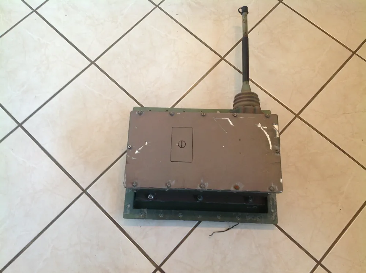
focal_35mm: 35
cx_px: 183
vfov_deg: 40.6
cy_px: 136
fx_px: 369
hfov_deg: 52.7
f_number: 2.4
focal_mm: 4.28
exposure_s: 1/15
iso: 80
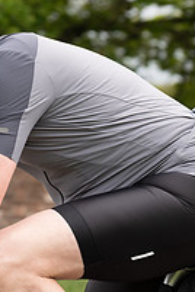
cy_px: 92
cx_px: 7
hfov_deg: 6.8
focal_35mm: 202
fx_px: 1641
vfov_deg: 10.2
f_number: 3.5
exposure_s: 1/1000
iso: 250
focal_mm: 70
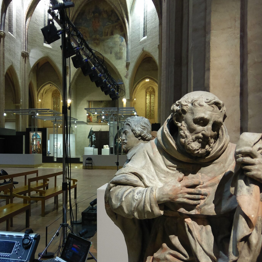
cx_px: 70
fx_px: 368
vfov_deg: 39.0
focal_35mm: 43
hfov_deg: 38.3
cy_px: 154
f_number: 1.8
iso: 640
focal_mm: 4.58
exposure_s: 1/14
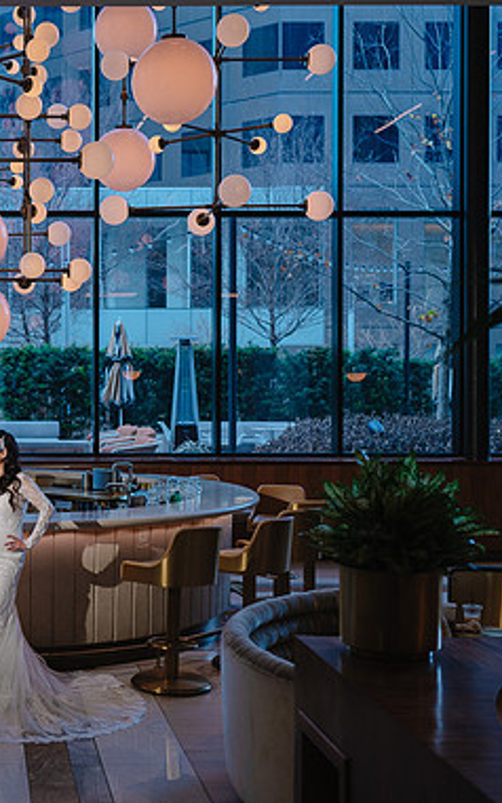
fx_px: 1204
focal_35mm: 55
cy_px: 398
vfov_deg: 36.9
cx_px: -25
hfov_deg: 22.4
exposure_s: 1/200
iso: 100
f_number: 2.5
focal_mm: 35
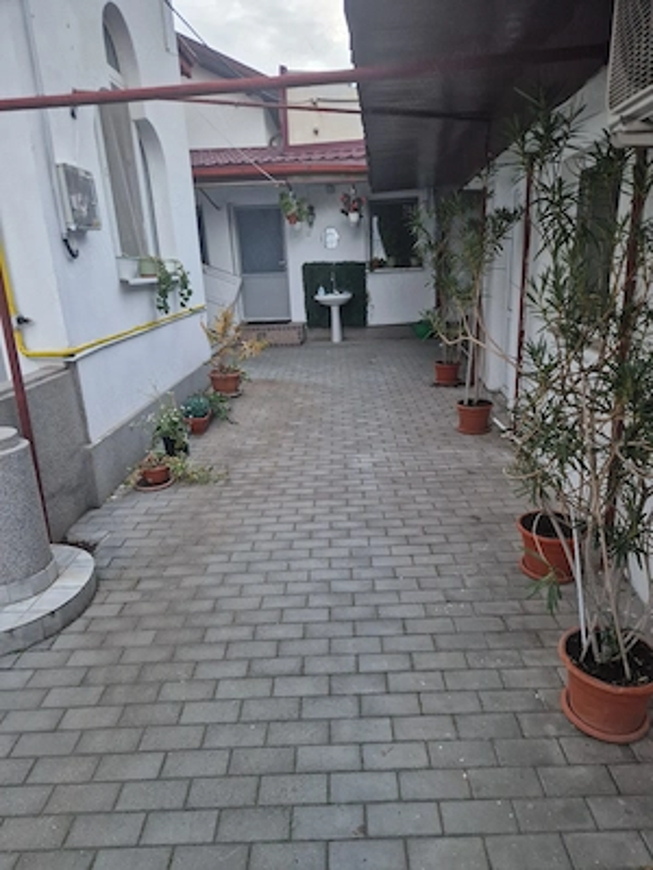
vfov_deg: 73.9
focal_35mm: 23
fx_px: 578
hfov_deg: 58.9
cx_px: 326
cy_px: 435
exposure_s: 1/100
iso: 400
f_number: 1.8
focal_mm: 5.4
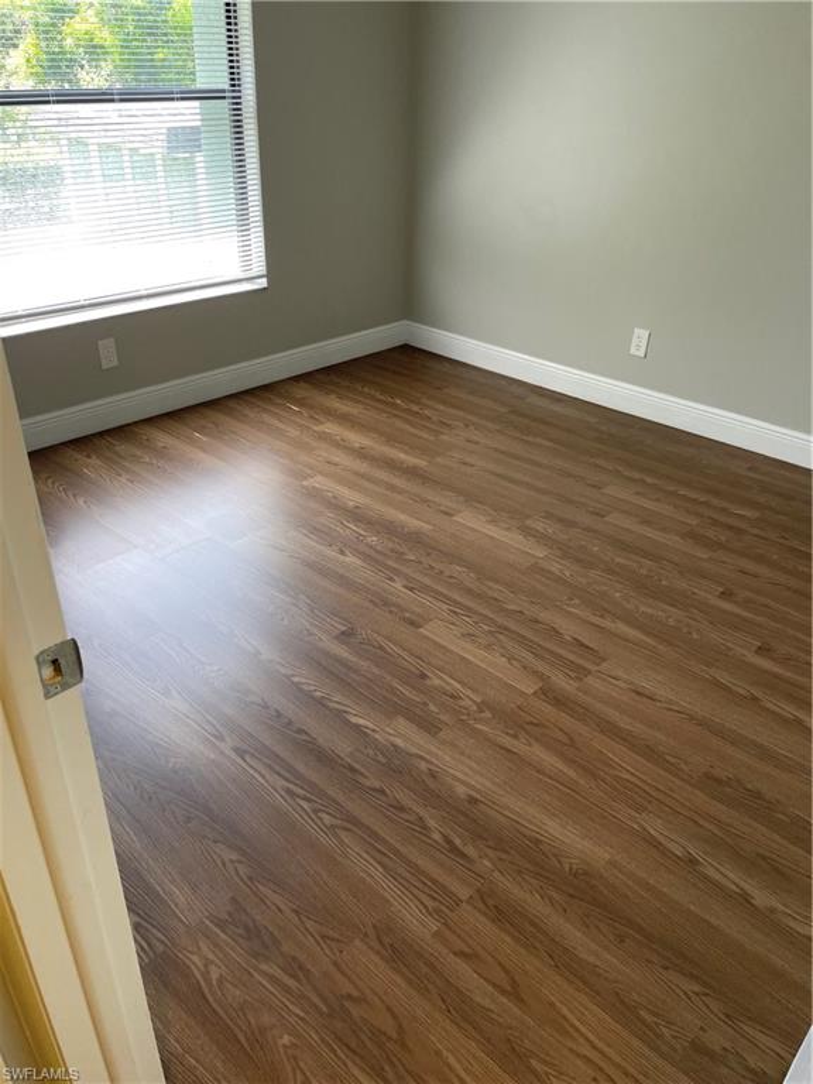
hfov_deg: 53.1
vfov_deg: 67.3
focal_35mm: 26
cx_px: 406
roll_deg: -1.9
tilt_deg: -30.0
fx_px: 814
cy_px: 542
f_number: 1.6
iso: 80
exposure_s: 1/121
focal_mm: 4.2
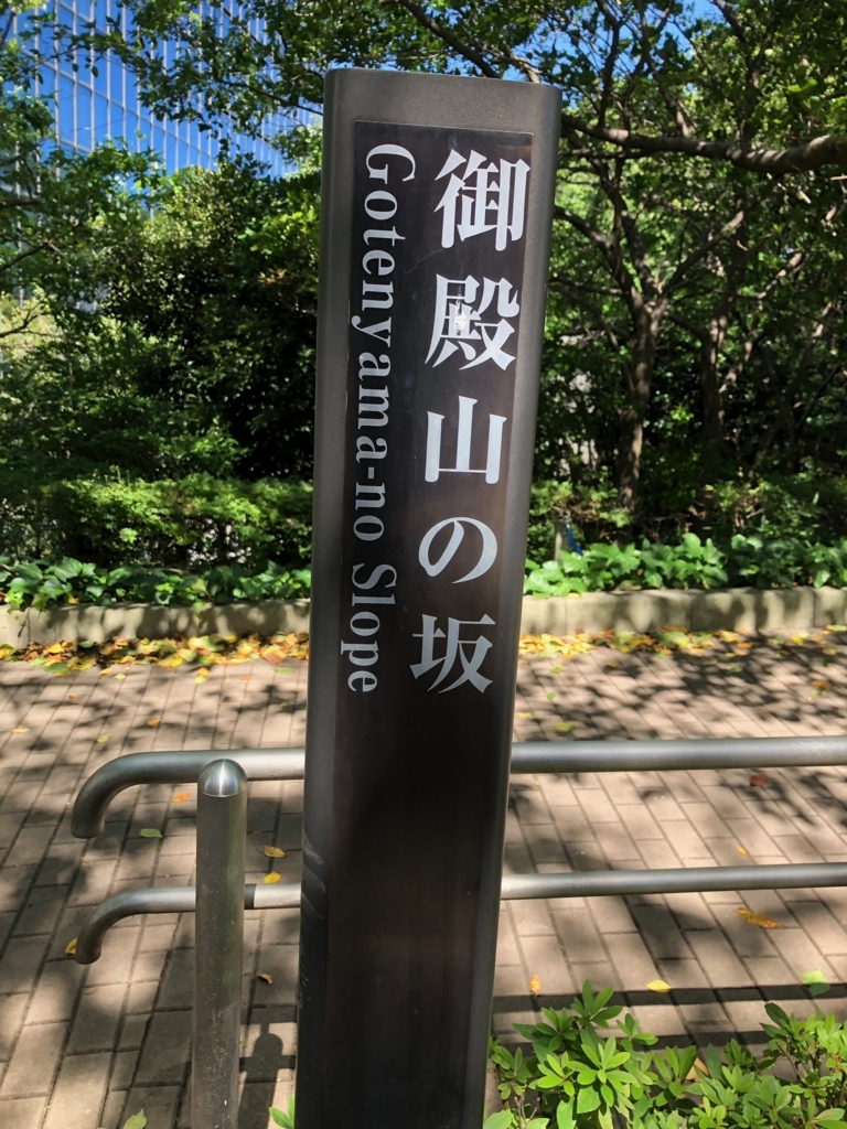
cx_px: 424
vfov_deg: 63.4
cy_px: 564
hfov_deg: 49.7
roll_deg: -3.3
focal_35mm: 28
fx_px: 913
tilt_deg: -8.4
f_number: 1.8
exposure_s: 1/171
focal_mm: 3.99
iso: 20
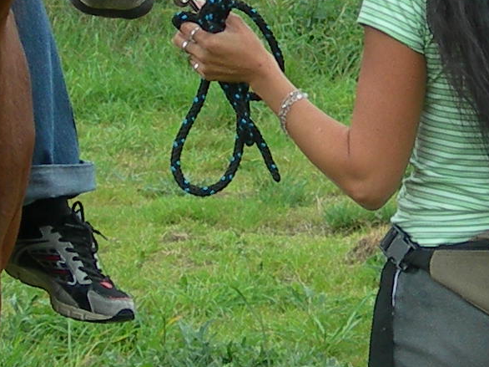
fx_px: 4519
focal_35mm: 320
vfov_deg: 4.6
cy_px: -39
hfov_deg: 6.2
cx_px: 353
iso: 50
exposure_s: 1/108
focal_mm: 12.7
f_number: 3.5
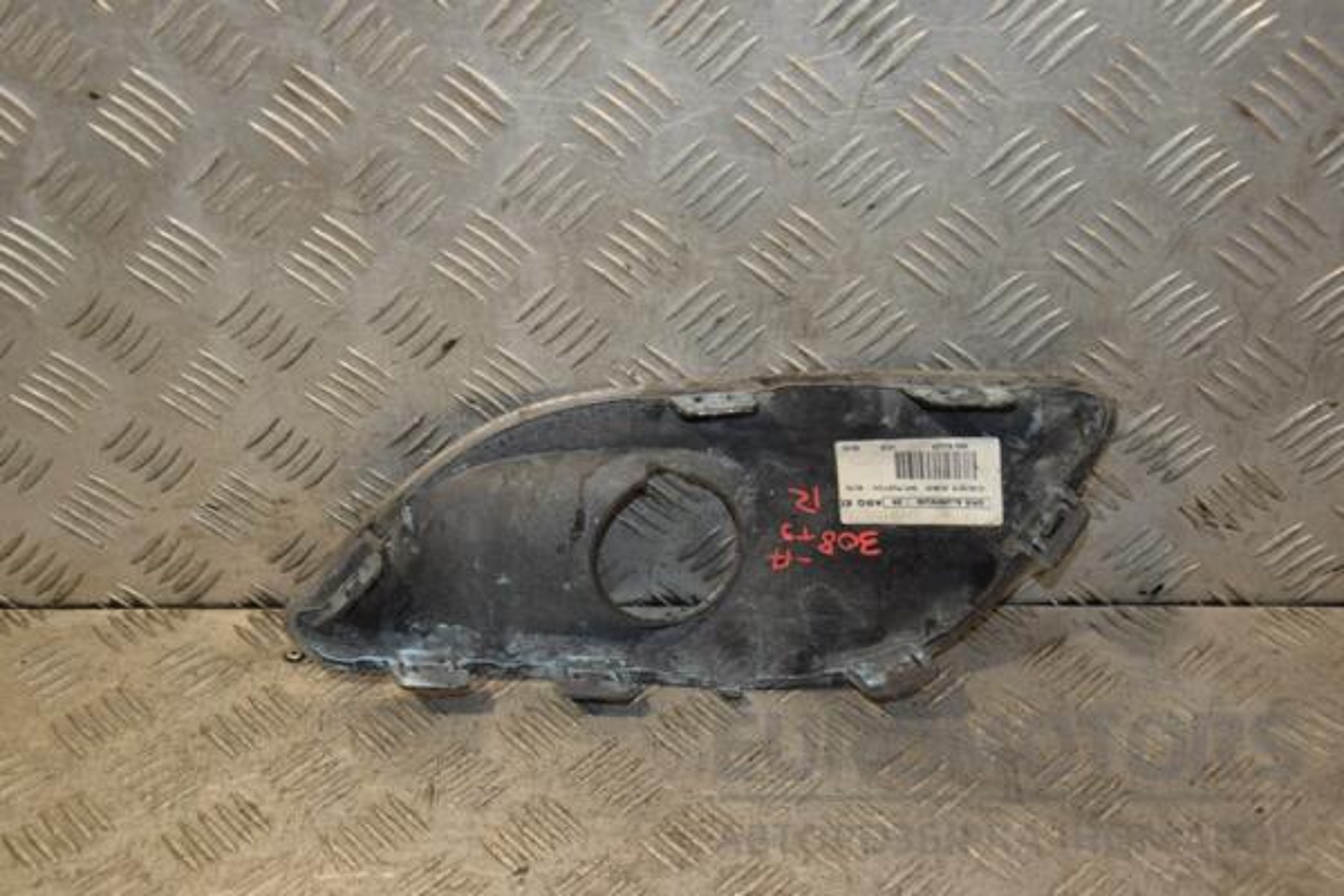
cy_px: 448
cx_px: 672
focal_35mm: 57
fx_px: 2128
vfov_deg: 23.8
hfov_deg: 35.1
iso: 800
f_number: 5
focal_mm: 38
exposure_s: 1/160
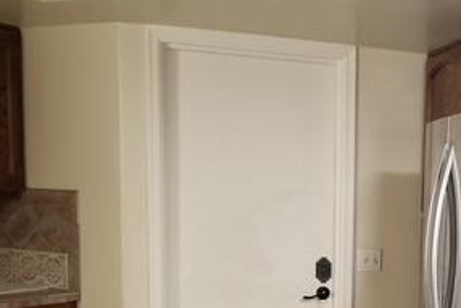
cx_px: 470
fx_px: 807
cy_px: 316
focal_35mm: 63
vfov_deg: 20.8
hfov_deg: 29.6
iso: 200
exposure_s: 1/24
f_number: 1.7
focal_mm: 4.25
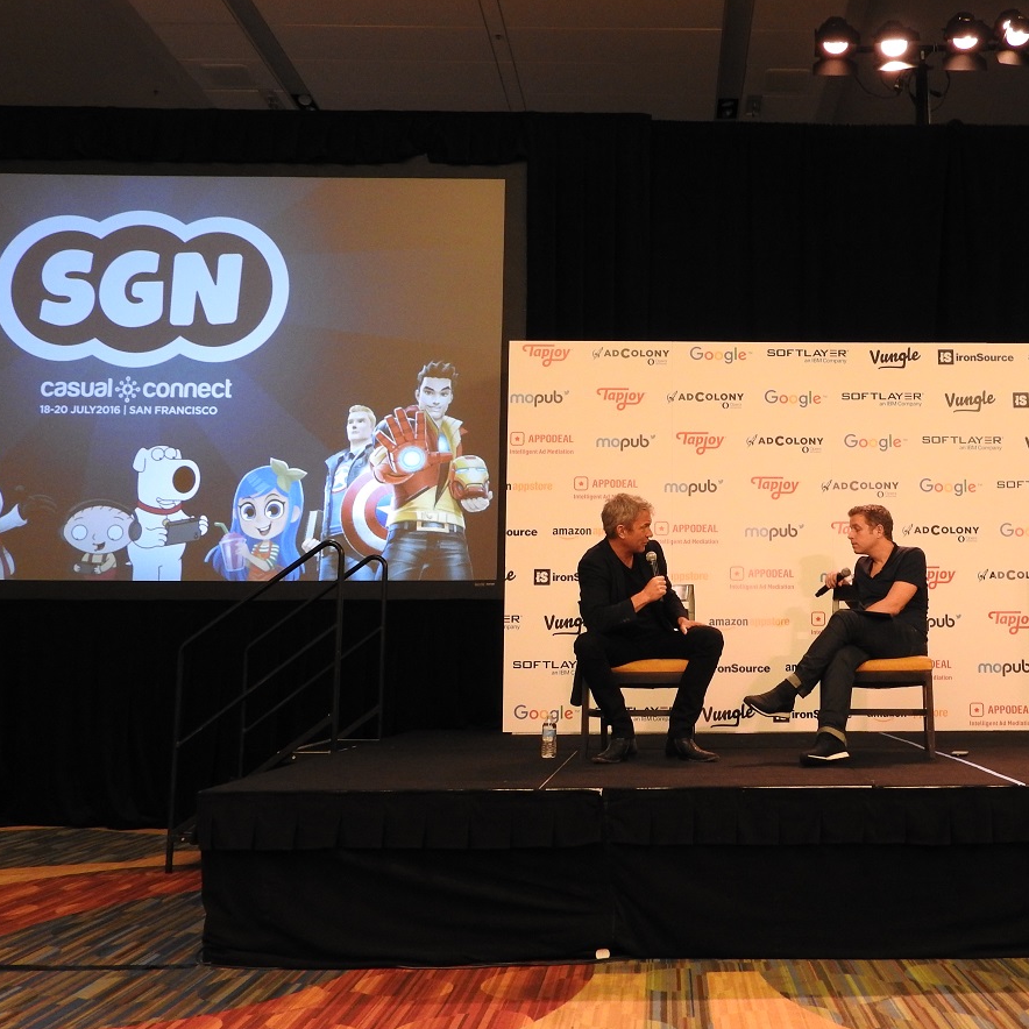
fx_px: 1211
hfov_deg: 45.3
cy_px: 513
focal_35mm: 36
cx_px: 687
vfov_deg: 46.0
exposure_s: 1/20
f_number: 3.5
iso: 400
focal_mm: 5.4
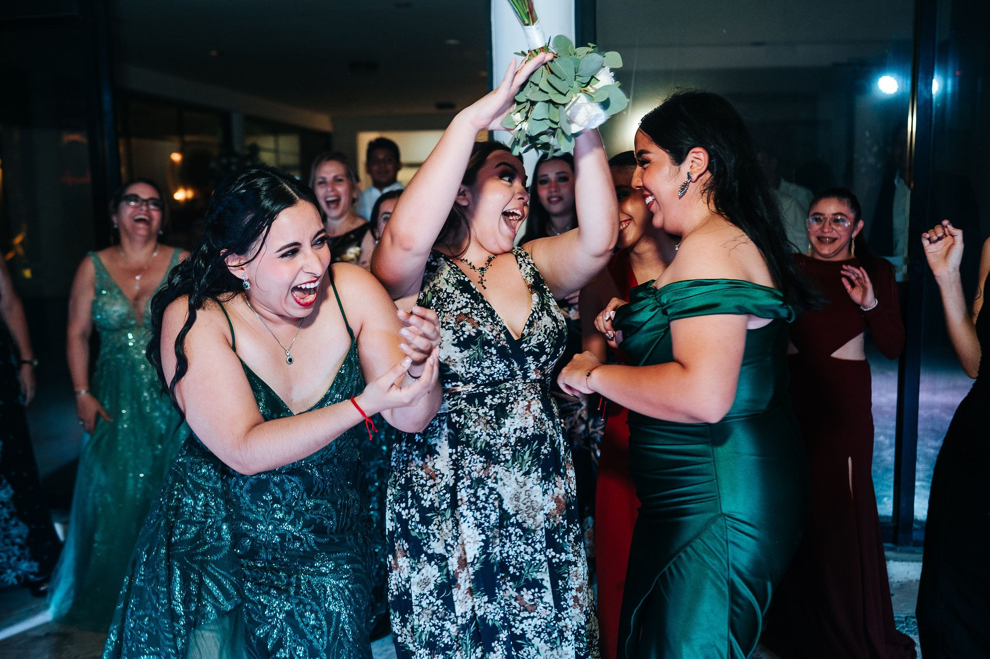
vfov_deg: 37.8
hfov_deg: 54.4
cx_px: 495
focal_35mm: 35
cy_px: 330
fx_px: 962
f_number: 2.8
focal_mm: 35
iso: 1000
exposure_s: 1/200
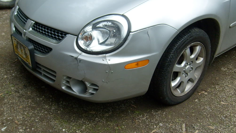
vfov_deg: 30.4
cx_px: 117
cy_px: 70
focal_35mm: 39
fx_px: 244
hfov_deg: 51.6
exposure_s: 1/125
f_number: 7.1
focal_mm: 5.8
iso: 80
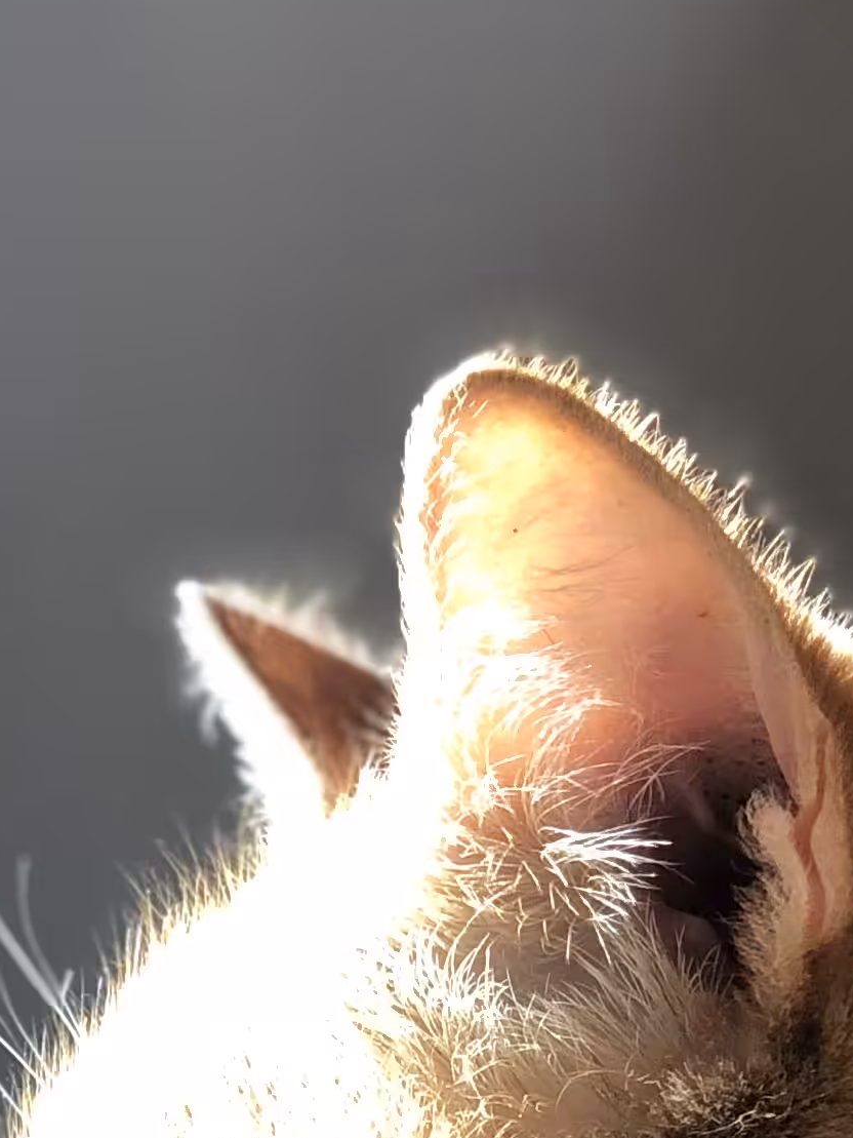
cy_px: 1350
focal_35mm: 189
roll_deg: +4.6
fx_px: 6209
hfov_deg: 7.8
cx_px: 710
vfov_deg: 10.3
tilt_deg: -10.3
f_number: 2.4
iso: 40
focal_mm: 6
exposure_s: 1/60
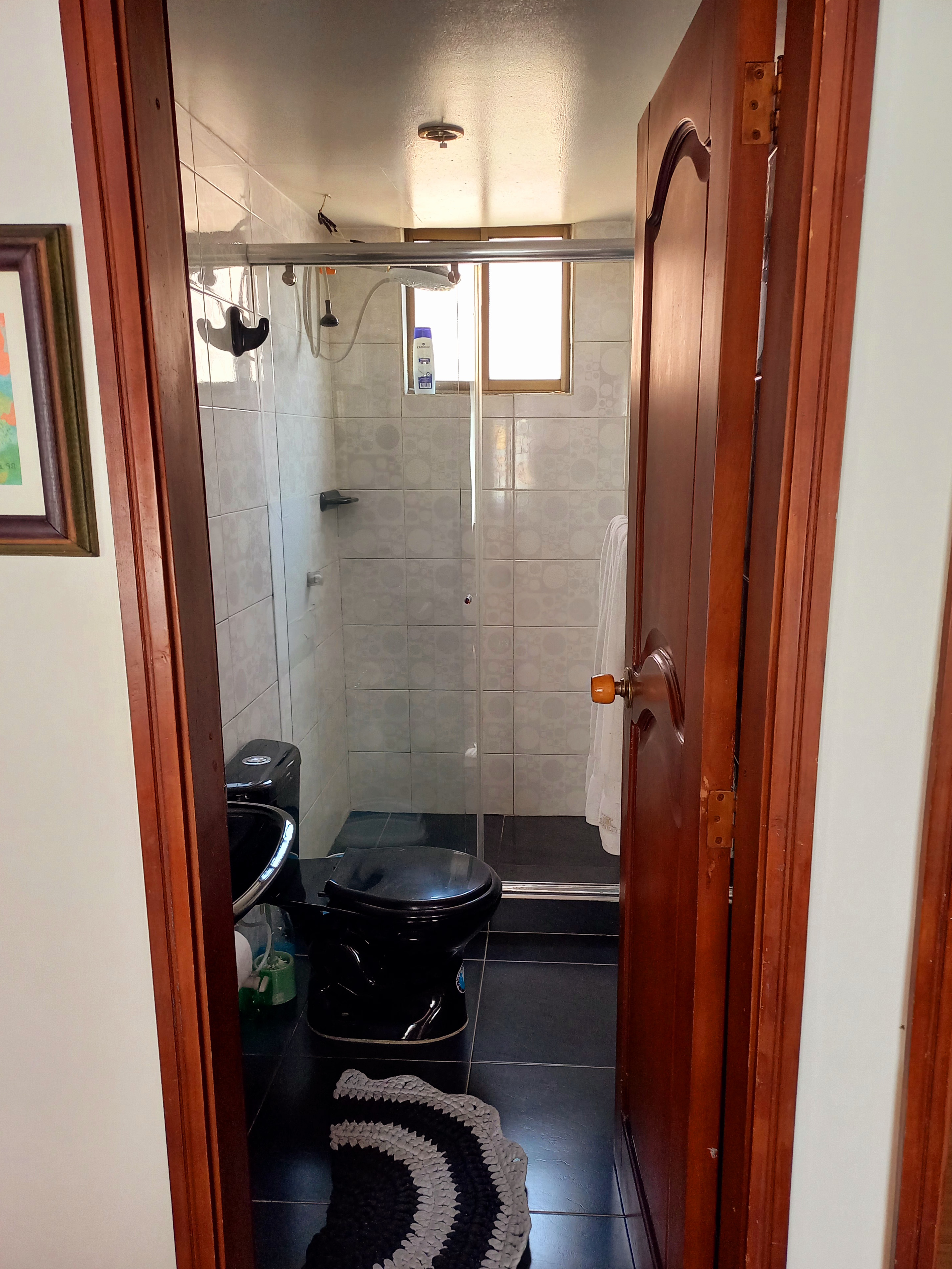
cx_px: 491
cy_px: 656
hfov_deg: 53.1
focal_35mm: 26
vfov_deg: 67.3
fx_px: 953
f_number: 1.8
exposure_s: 1/50
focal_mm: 4.65
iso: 250
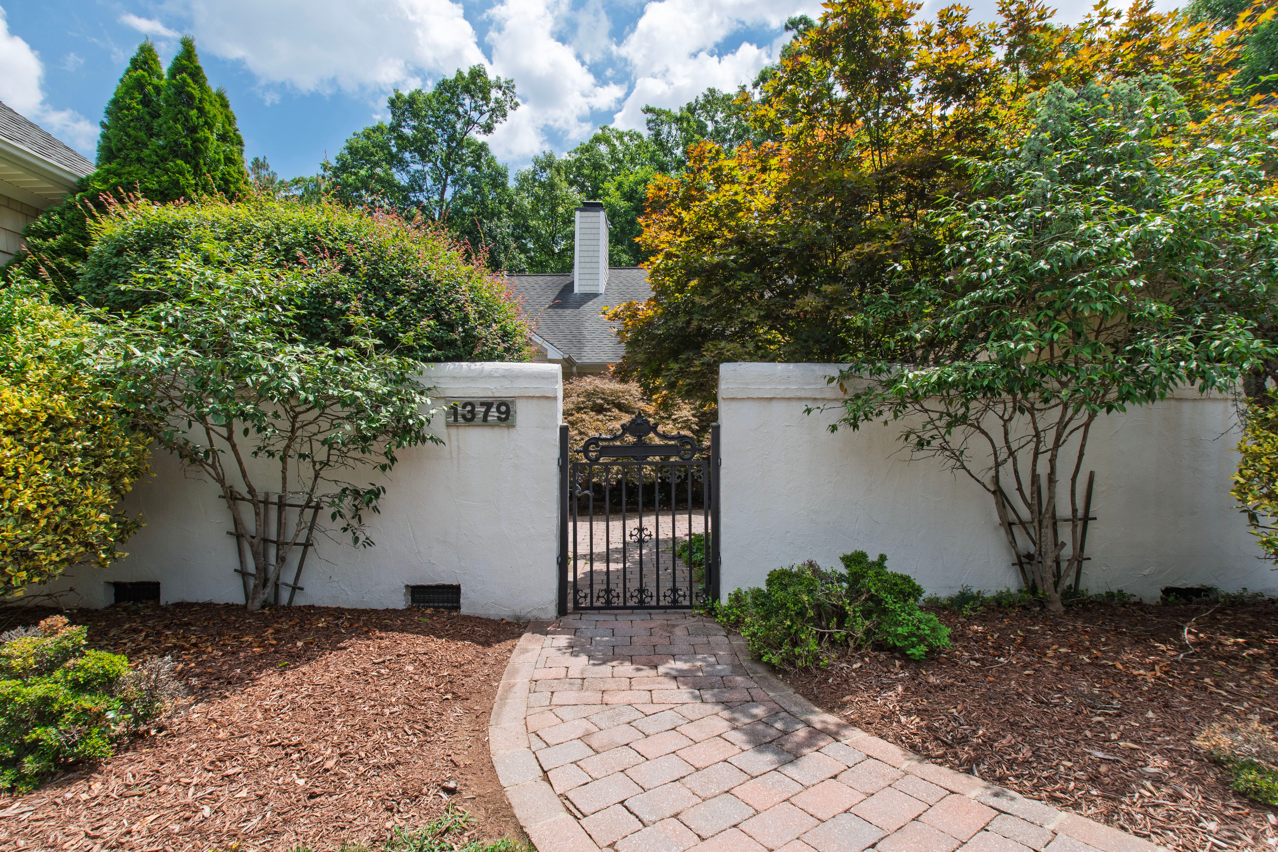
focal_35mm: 16
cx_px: 646
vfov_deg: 73.7
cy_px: 434
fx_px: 568
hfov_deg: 96.7
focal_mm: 10
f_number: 8
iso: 100
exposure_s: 1/200
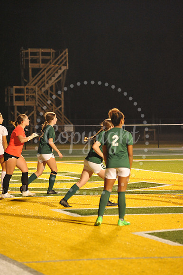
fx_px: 1298
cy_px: 138
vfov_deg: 12.1
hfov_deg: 8.1
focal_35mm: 170
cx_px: 92
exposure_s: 1/160
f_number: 4.5
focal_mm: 170
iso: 4000
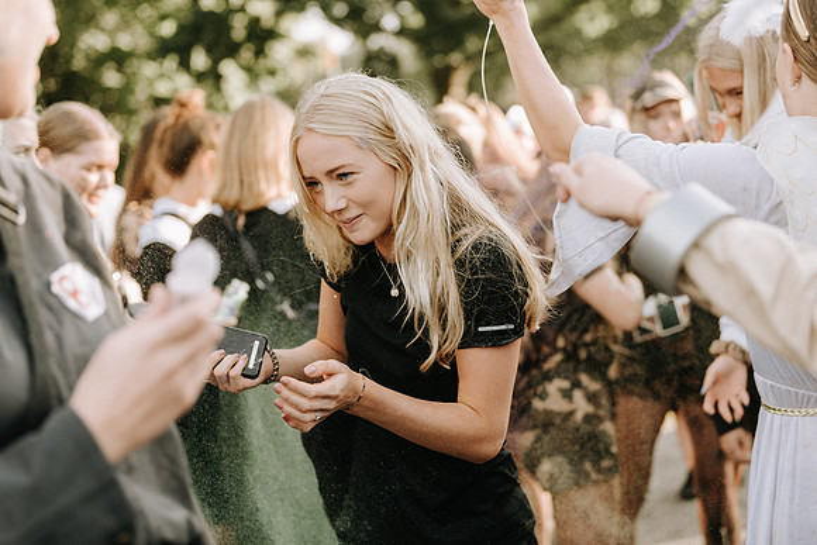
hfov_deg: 28.8
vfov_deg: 19.5
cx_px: 408
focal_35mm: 70
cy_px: 272
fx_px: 1589
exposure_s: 1/400
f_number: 2.8
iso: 250
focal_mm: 70
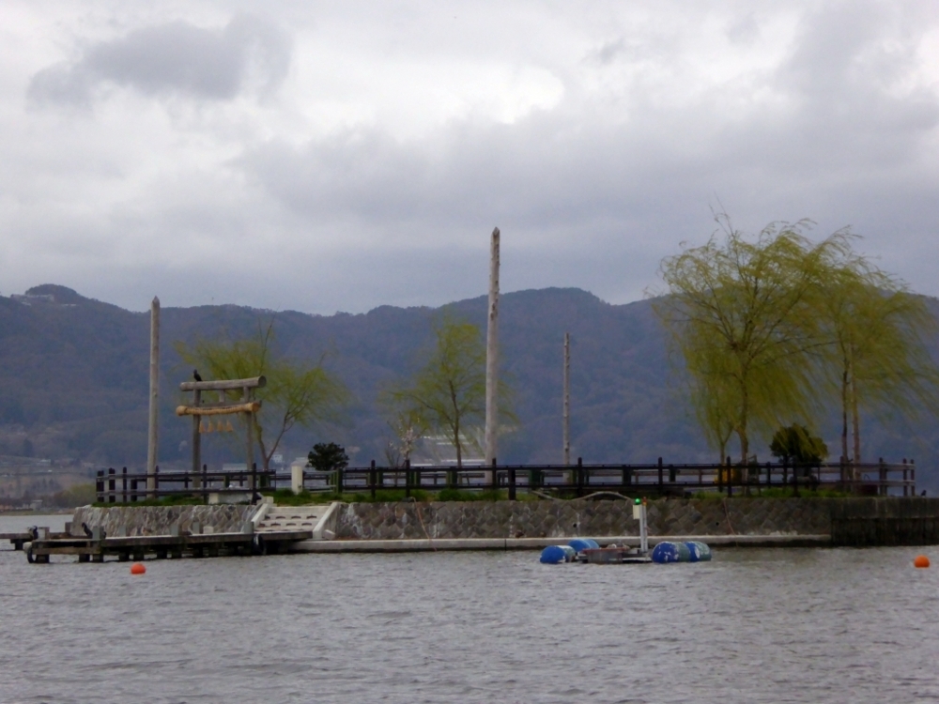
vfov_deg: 11.7
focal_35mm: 127
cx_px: 470
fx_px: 3445
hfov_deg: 15.5
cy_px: 352
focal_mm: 20.6
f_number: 5.1
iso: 500
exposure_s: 1/250
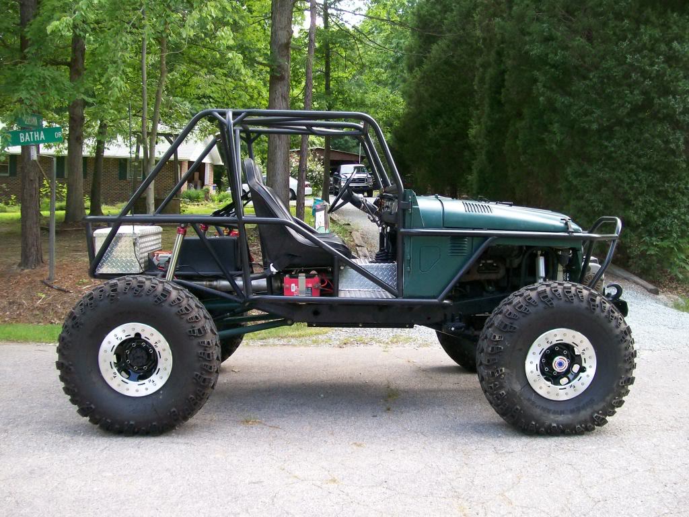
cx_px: 344
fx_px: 717
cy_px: 258
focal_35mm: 36
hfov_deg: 51.4
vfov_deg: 39.7
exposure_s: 1/104
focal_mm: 6
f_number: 2.7
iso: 80
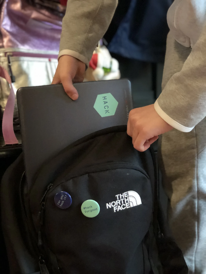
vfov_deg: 33.8
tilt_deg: -11.7
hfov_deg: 25.7
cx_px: 103
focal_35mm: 57
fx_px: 452
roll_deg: +1.1
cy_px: 137
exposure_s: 1/30
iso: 1250
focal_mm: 6.6
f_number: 2.8
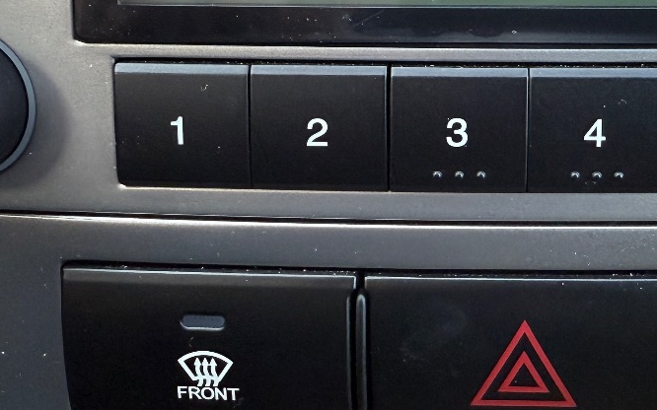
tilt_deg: -22.3
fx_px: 985
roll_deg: -1.4
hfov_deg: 35.5
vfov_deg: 22.4
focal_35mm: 55
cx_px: 539
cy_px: -28
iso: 250
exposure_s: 1/99
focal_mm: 2.22
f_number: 2.2
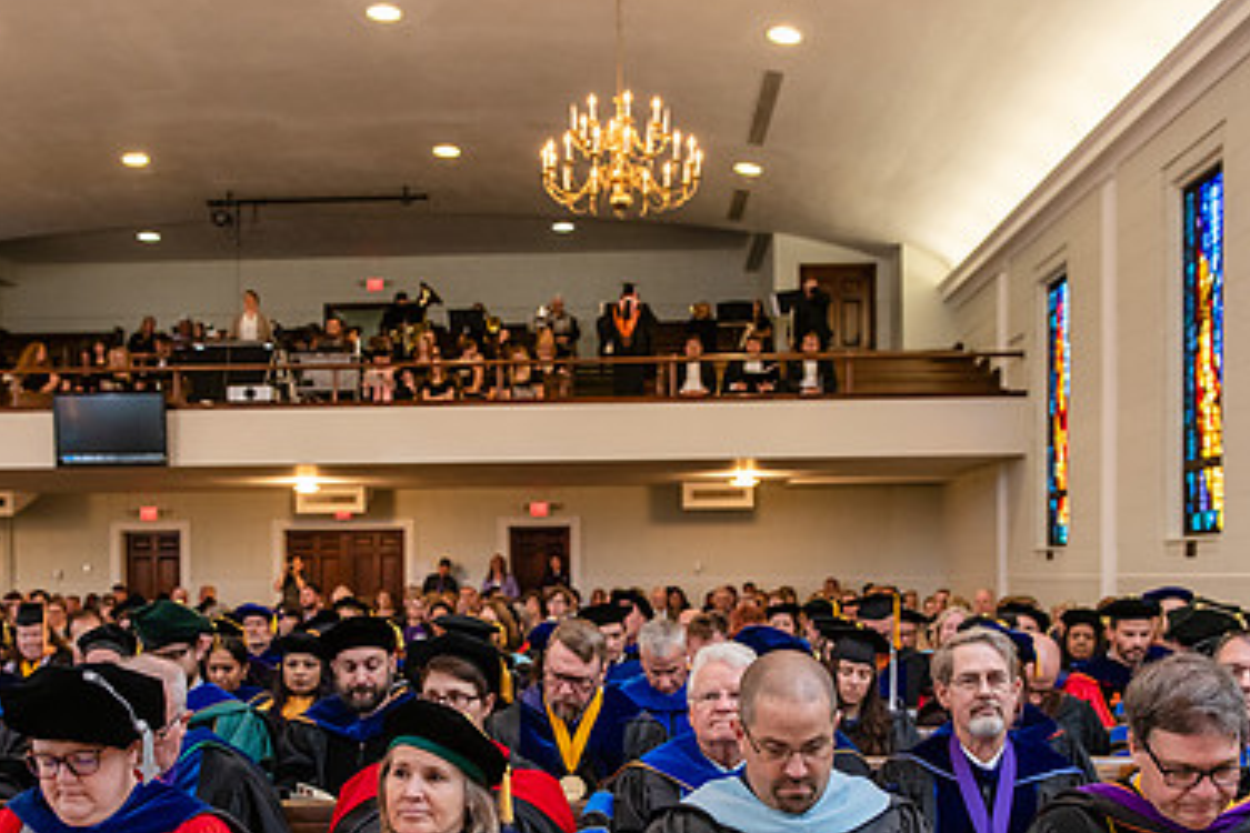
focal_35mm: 48
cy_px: 628
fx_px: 1667
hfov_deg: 41.0
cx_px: 540
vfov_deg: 27.7
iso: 1000
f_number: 3.5
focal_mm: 31
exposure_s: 1/125
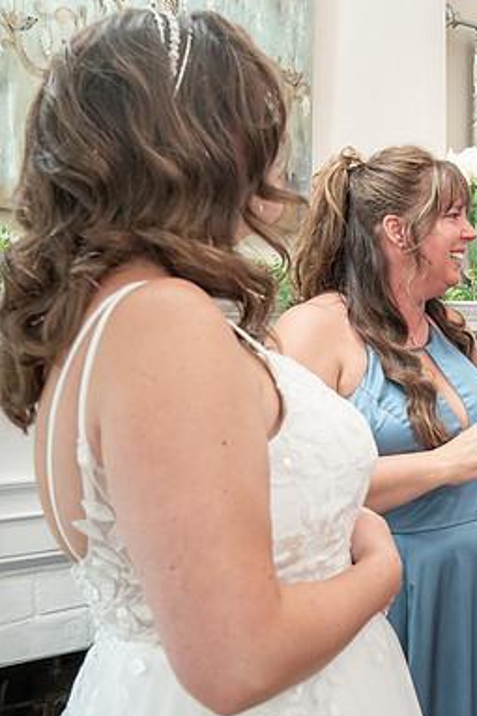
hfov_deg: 23.9
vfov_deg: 36.3
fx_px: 1094
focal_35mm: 55
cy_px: 366
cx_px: 437
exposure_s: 1/200
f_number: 6.3
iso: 2000
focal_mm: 35
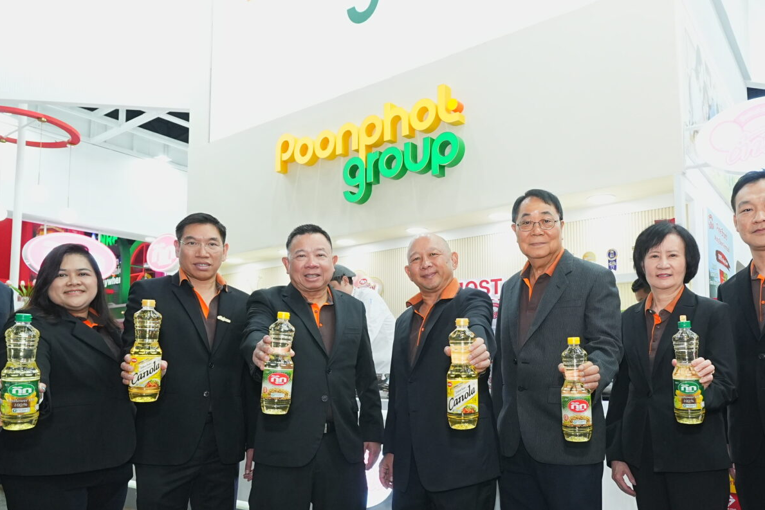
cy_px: 317
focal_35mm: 28
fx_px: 595
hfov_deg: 64.9
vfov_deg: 46.0
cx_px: 456
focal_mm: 13
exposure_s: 1/250
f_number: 5
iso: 2000
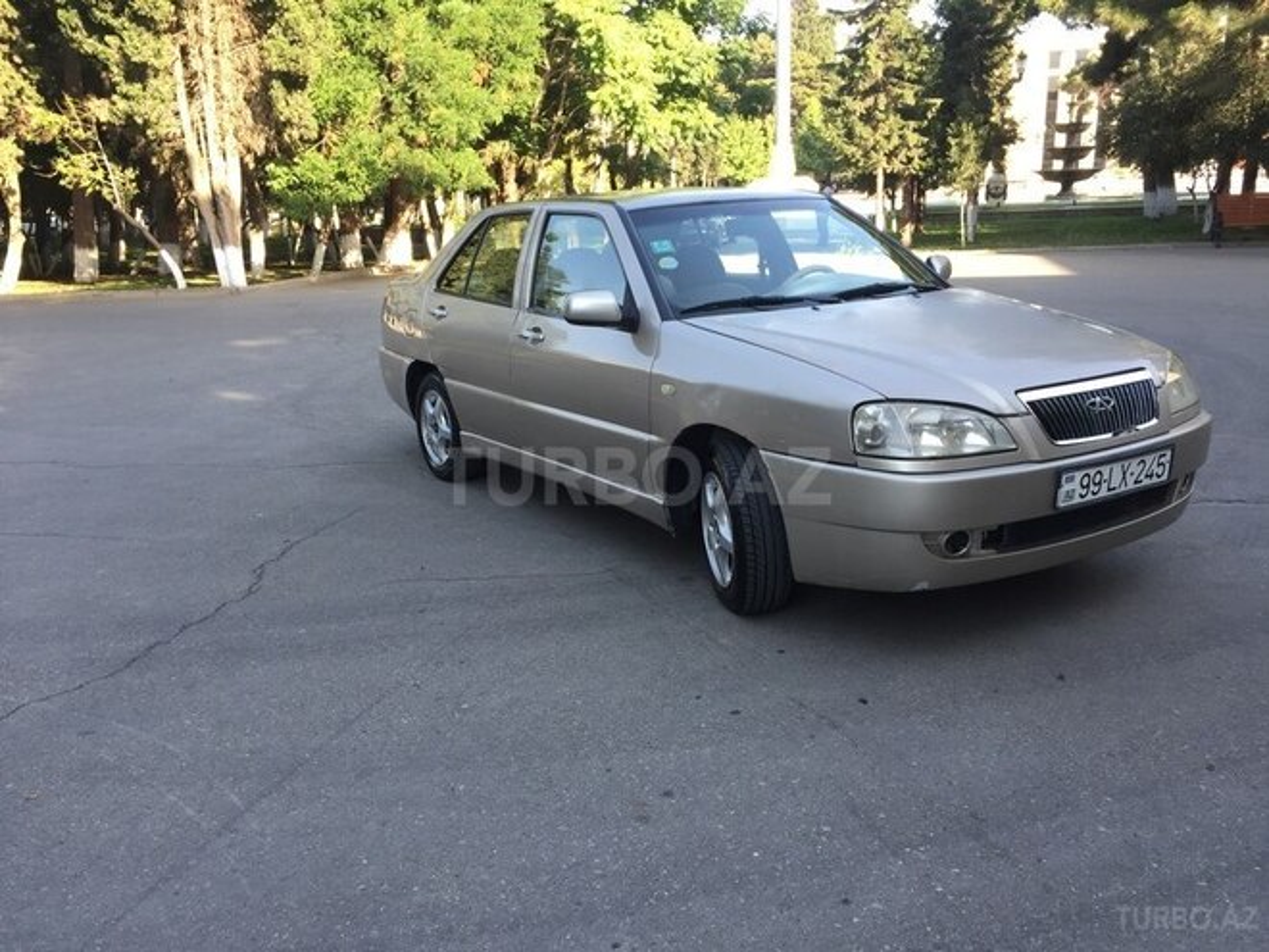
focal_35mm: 29
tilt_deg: -14.0
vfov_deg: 48.2
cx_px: 634
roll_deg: +1.1
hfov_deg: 61.7
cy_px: 476
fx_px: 1063
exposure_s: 1/165
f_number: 2.2
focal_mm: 4.15
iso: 32
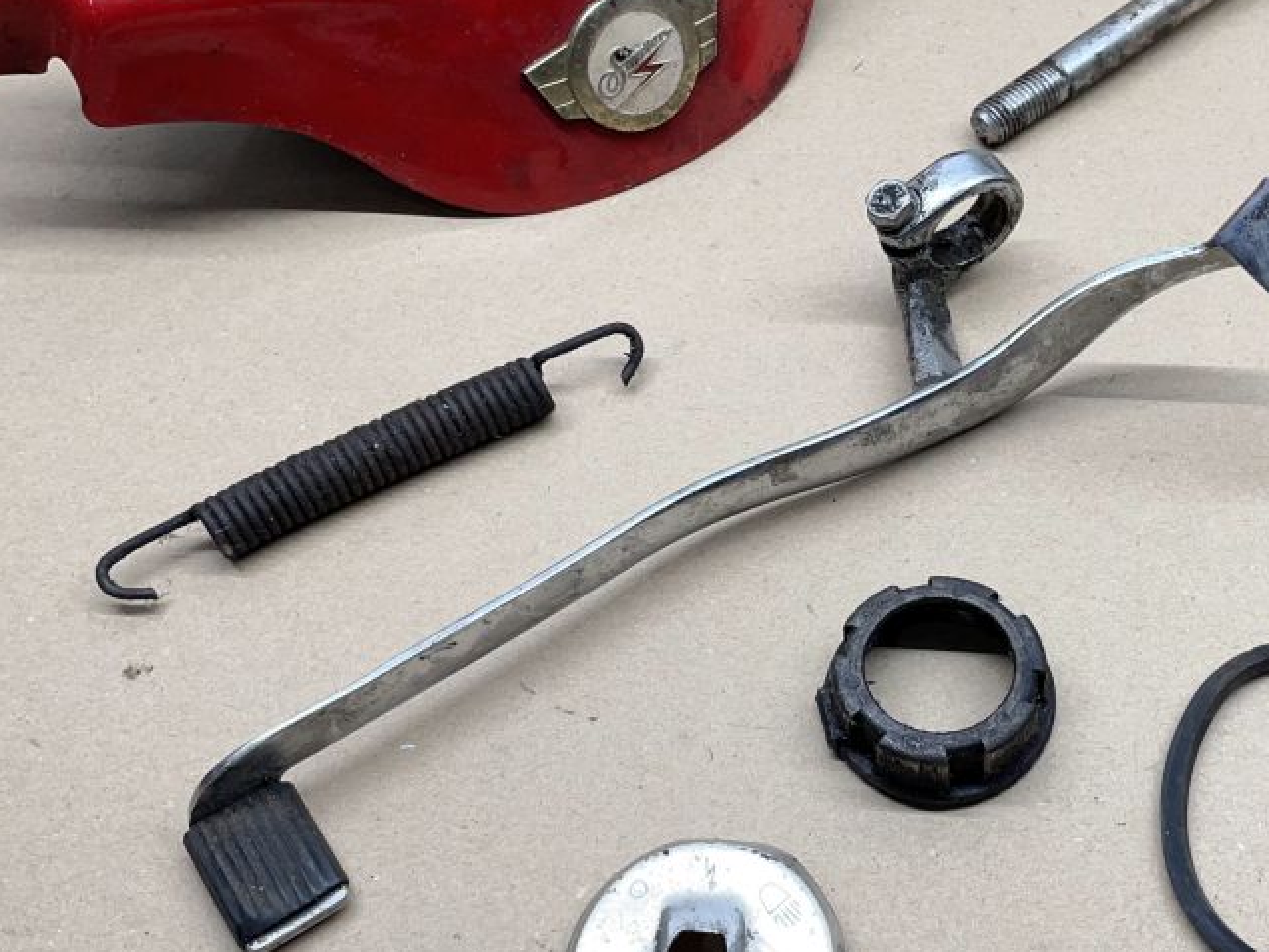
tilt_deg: -52.5
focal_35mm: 49
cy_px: 426
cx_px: 823
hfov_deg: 38.6
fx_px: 1797
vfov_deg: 29.7
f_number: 1.6
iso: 64
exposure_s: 1/100
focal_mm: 4.2
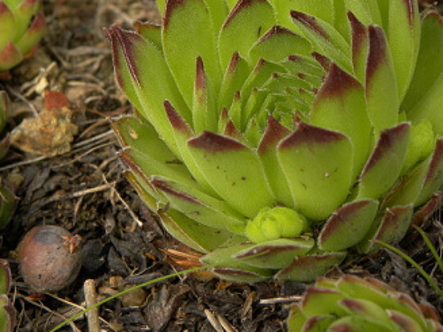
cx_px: 276
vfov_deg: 13.4
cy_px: 91
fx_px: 1407
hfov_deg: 17.9
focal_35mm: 110
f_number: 5
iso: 100
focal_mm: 13.4
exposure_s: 1/250
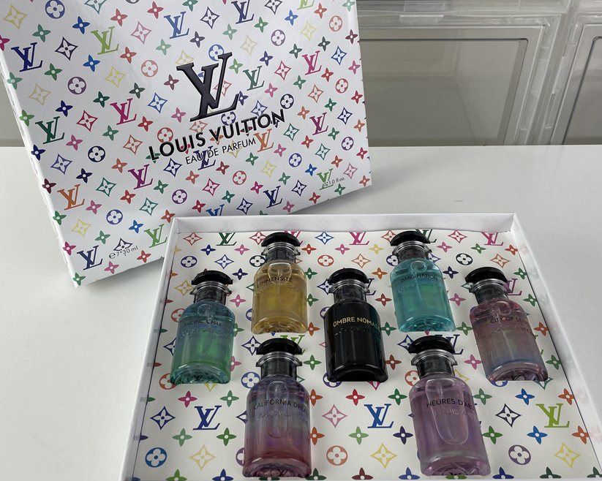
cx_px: 293
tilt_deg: -41.6
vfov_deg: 40.1
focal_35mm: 37
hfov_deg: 49.1
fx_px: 659
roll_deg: +1.7
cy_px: 218
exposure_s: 1/309
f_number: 1.6
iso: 32
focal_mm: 4.2
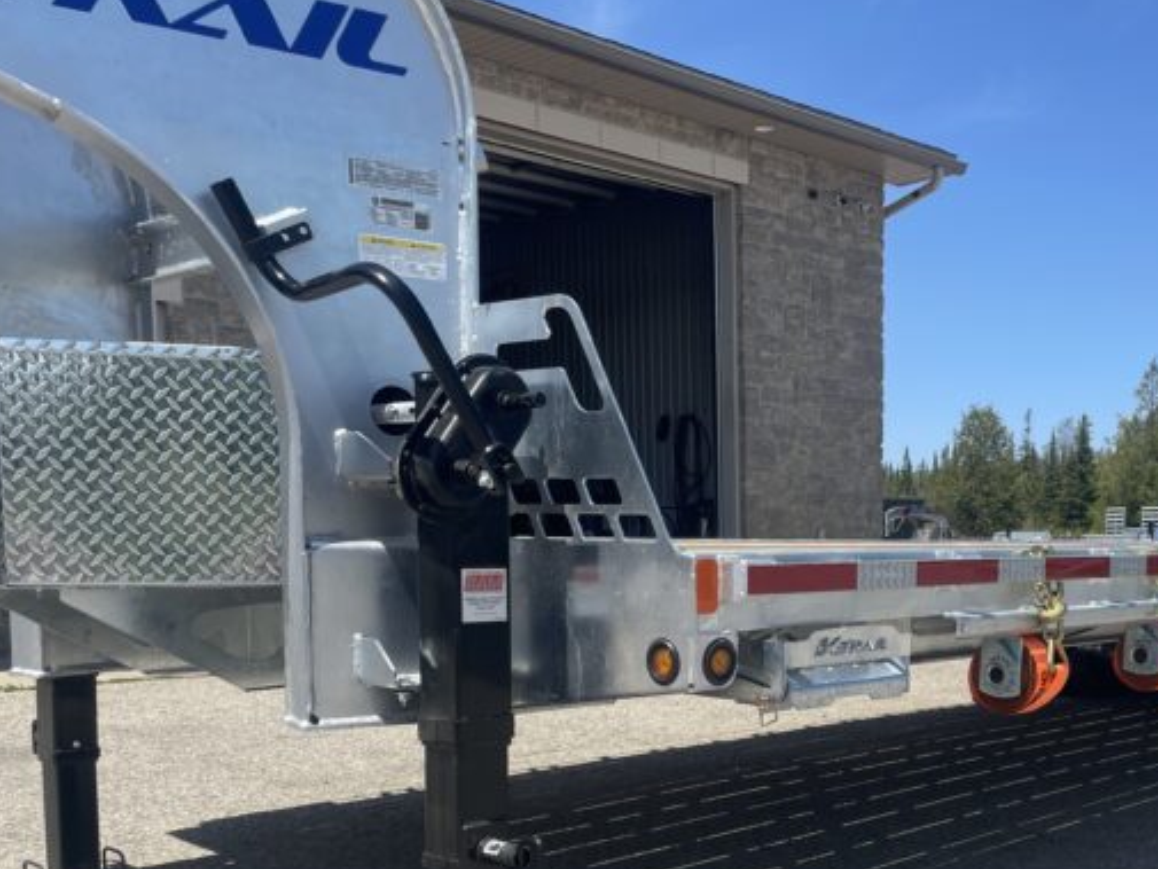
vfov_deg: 34.3
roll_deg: +0.5
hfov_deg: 44.7
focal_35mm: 41
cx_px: 821
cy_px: 671
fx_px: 1372
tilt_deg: -5.3
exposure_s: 1/3401
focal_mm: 4.2
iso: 32
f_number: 1.6
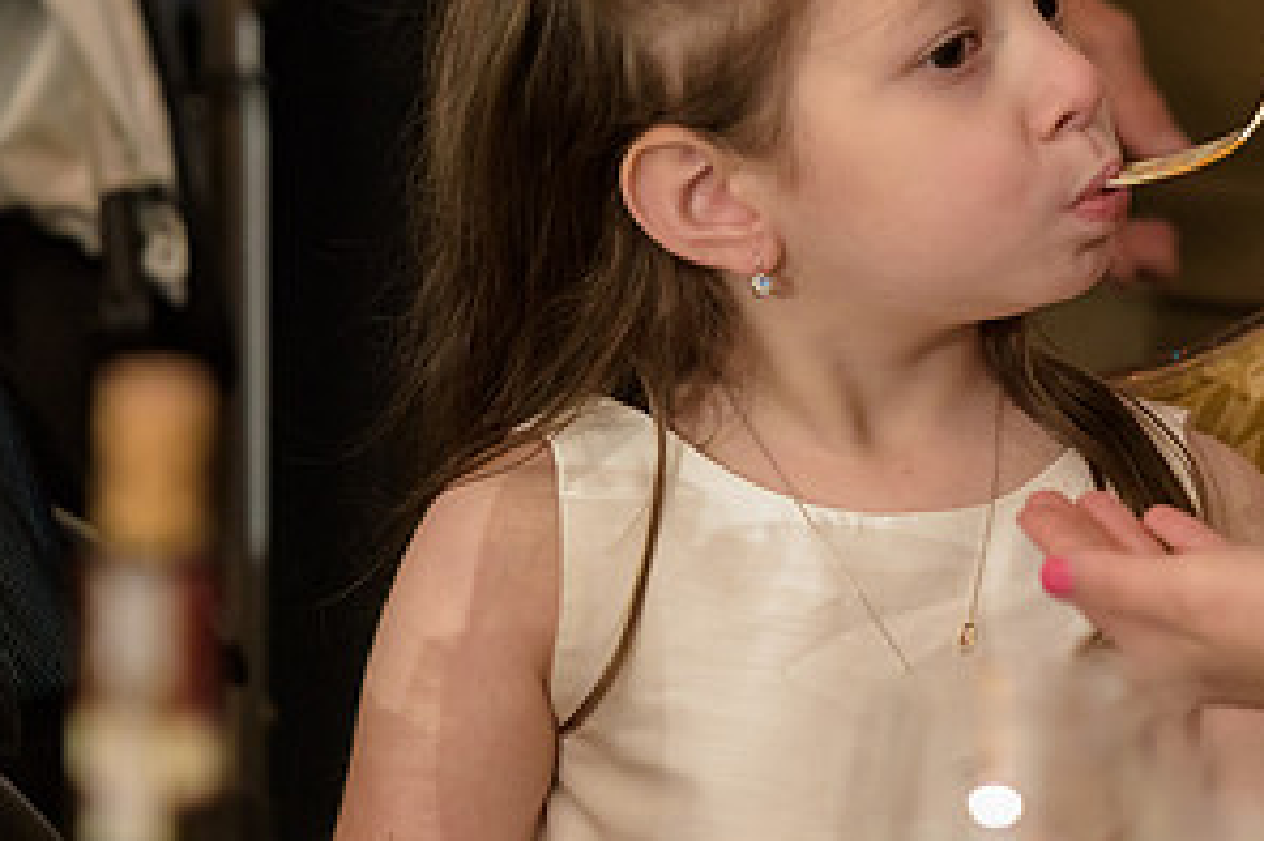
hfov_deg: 6.0
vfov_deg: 4.0
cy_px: 207
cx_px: 961
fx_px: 12036
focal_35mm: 343
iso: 1600
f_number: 3.2
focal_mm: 175
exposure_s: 1/125
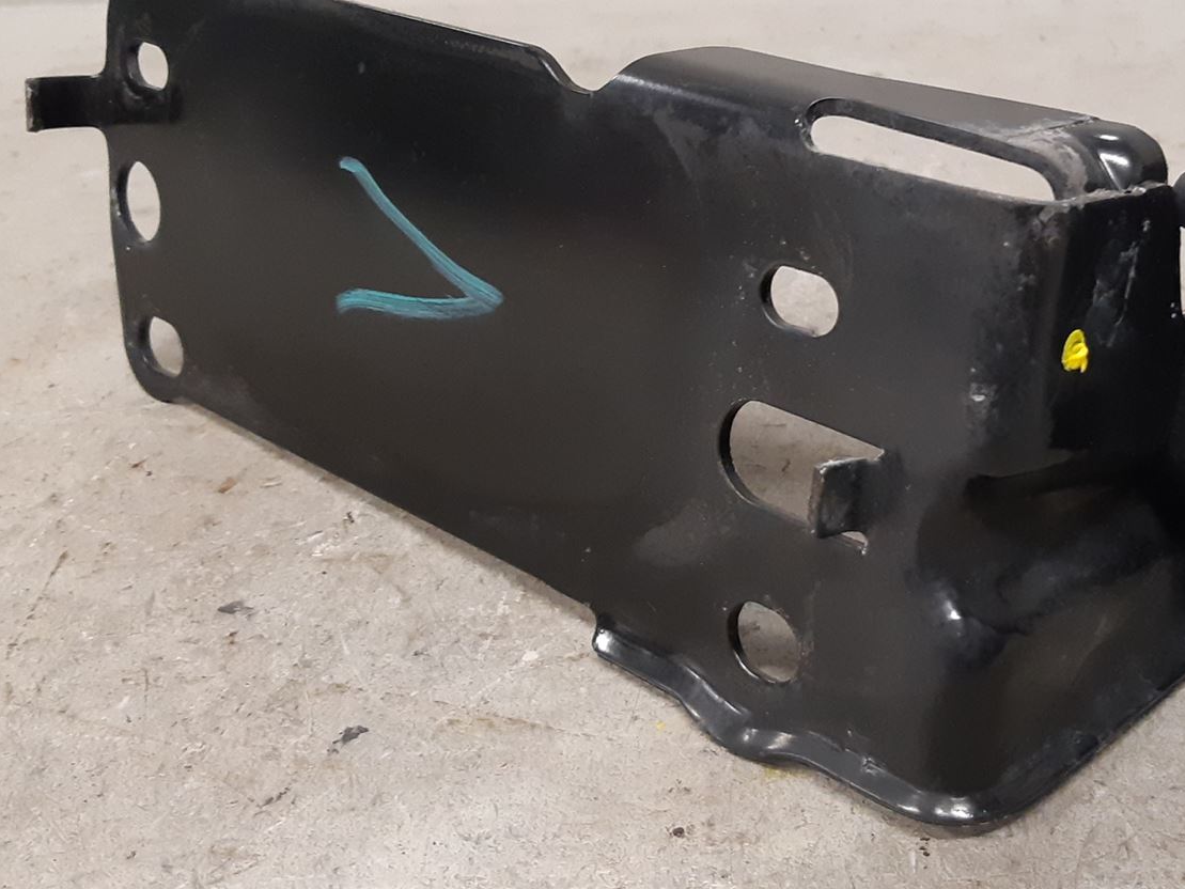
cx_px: 768
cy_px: 410
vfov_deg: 30.3
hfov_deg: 39.3
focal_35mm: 48
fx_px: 1643
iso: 320
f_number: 1.7
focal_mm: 3.93
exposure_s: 1/50
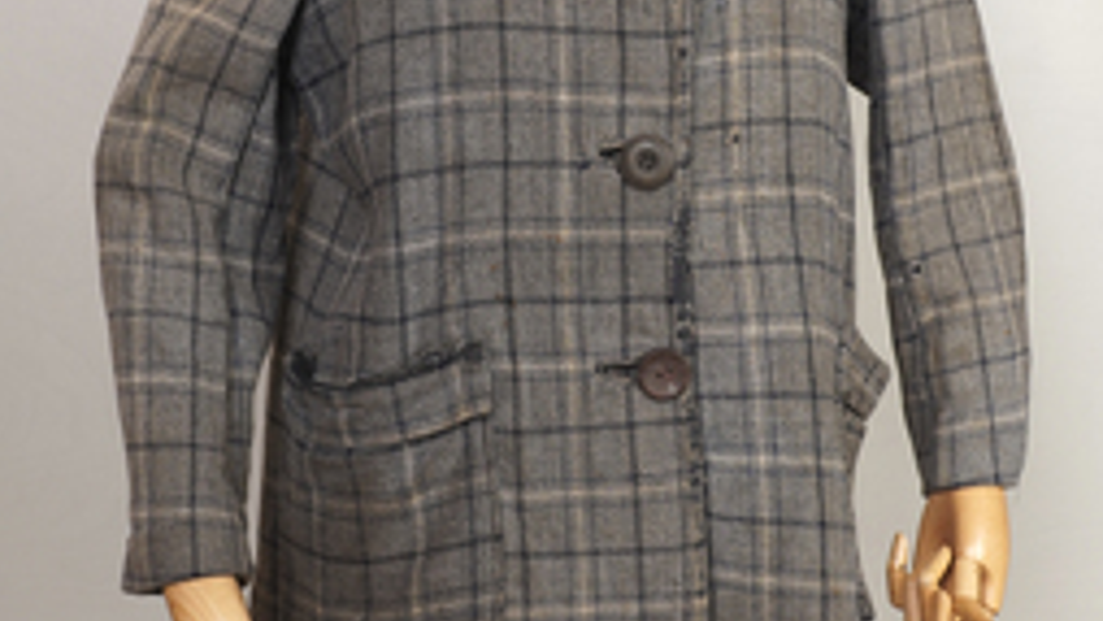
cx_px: 558
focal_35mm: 77
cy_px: 215
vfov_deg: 15.7
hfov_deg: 27.5
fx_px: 2253
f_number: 5.6
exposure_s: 1/20
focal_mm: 32
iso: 320
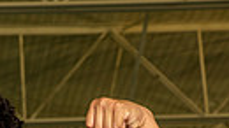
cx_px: -33
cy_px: 366
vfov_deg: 5.7
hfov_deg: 10.7
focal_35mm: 199
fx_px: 1208
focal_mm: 55
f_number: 7.1
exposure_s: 1/250
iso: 500
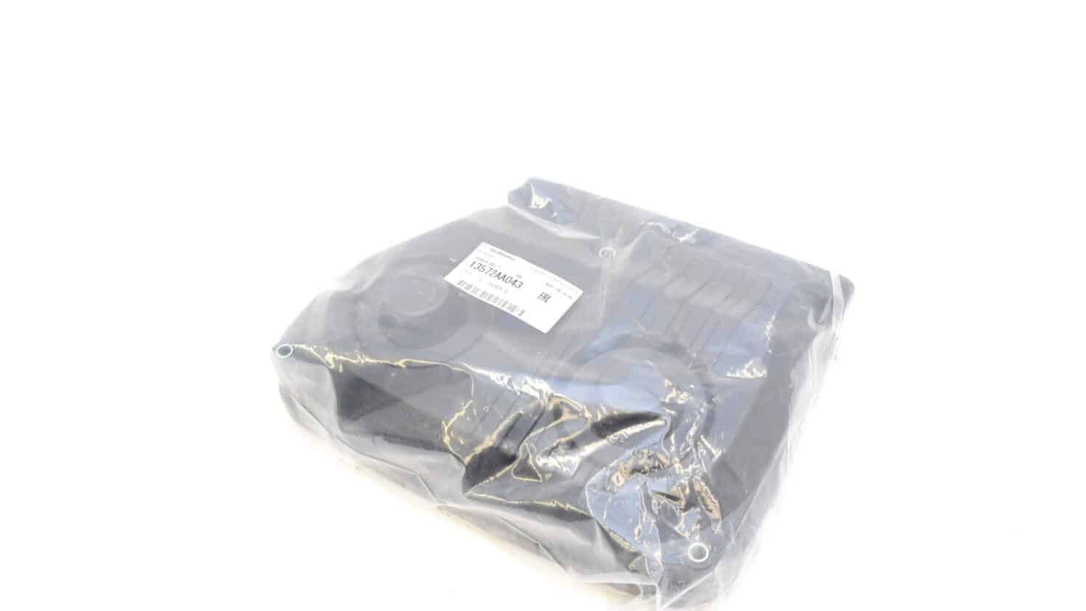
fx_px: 1052
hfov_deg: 54.6
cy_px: 320
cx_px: 545
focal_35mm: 37
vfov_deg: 32.4
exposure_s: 1/125
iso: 400
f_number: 5.6
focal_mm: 23
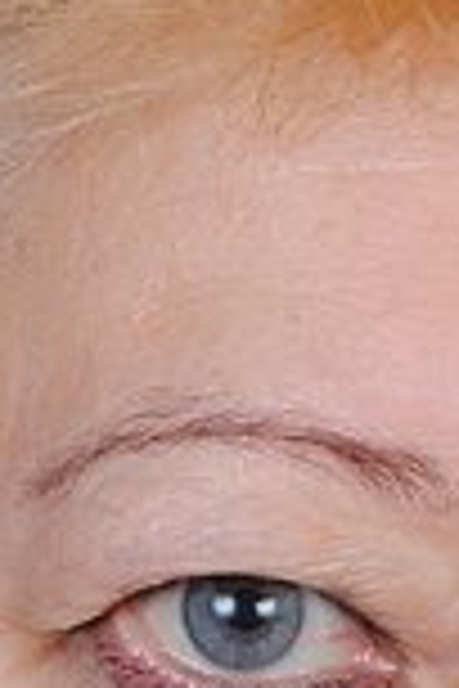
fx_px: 11283
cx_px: 578
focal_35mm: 590
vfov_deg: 3.5
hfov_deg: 2.3
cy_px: 1502
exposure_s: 1/200
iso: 200
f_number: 5.6
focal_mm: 50
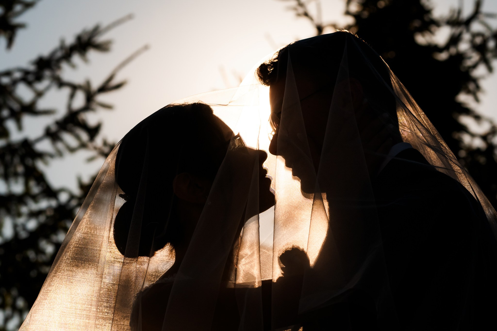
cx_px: 248
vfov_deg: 10.8
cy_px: 166
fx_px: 1753
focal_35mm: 127
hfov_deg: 16.1
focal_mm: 85
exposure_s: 1/10000
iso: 200
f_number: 4.5
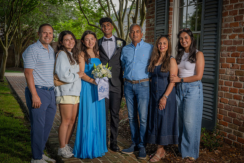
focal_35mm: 49
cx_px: 122
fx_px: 332
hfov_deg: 40.3
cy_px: 82
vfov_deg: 27.5
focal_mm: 49
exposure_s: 1/160
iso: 100
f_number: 5
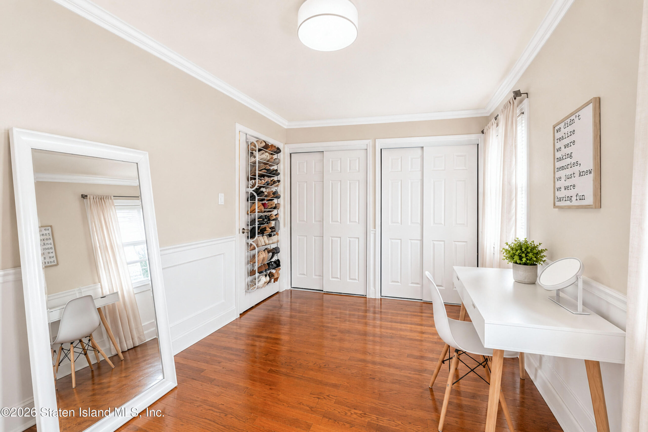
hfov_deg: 100.4
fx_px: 270
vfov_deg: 77.3
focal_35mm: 15
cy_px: 216
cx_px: 324
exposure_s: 1/8
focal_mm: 10
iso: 100
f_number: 2.8
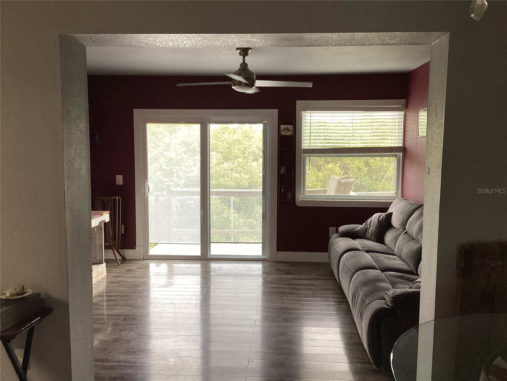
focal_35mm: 31
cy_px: 190
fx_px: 454
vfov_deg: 45.4
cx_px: 254
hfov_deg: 58.4
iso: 64
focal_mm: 3.3
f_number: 2.4
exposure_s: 1/60
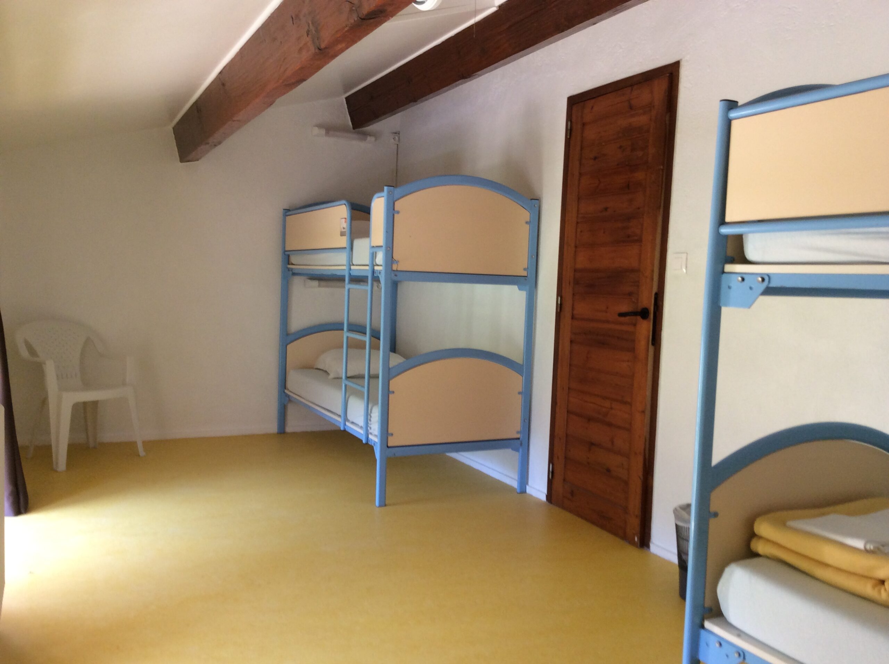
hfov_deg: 55.4
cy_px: 332
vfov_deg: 42.8
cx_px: 444
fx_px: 846
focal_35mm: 33
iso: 50
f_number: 2.4
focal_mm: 3.3
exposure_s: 1/24
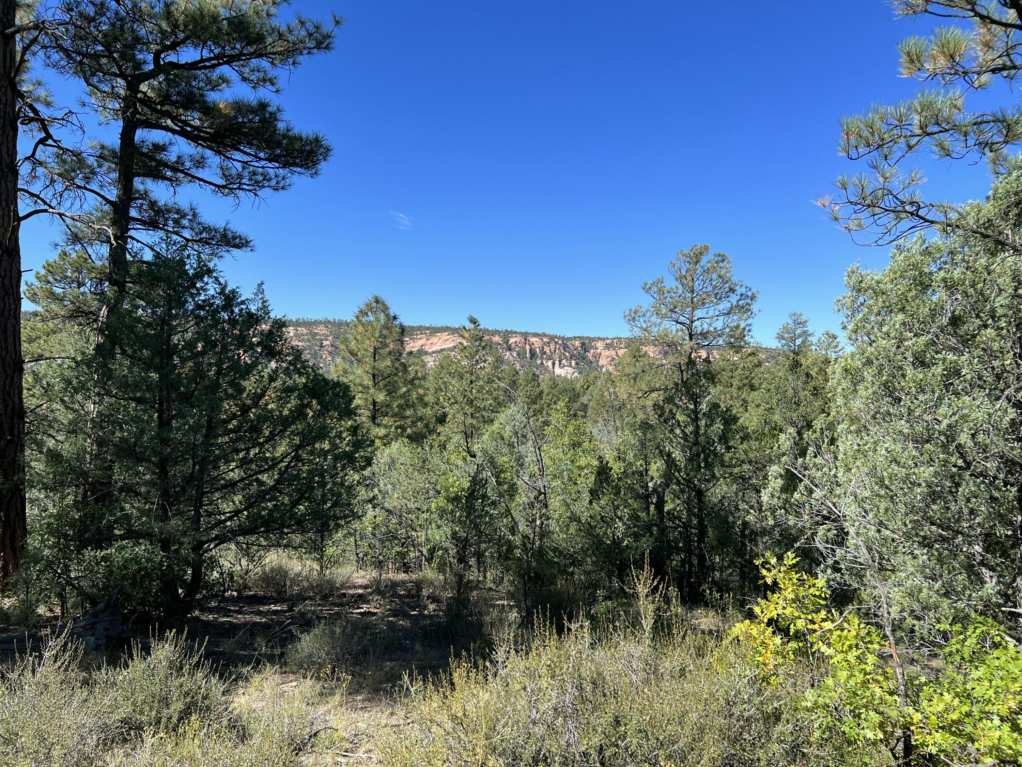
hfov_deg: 67.3
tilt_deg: -0.2
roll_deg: -0.6
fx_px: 768
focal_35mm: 26
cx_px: 511
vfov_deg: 53.1
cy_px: 384
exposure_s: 1/2457
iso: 50
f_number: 1.5
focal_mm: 5.7
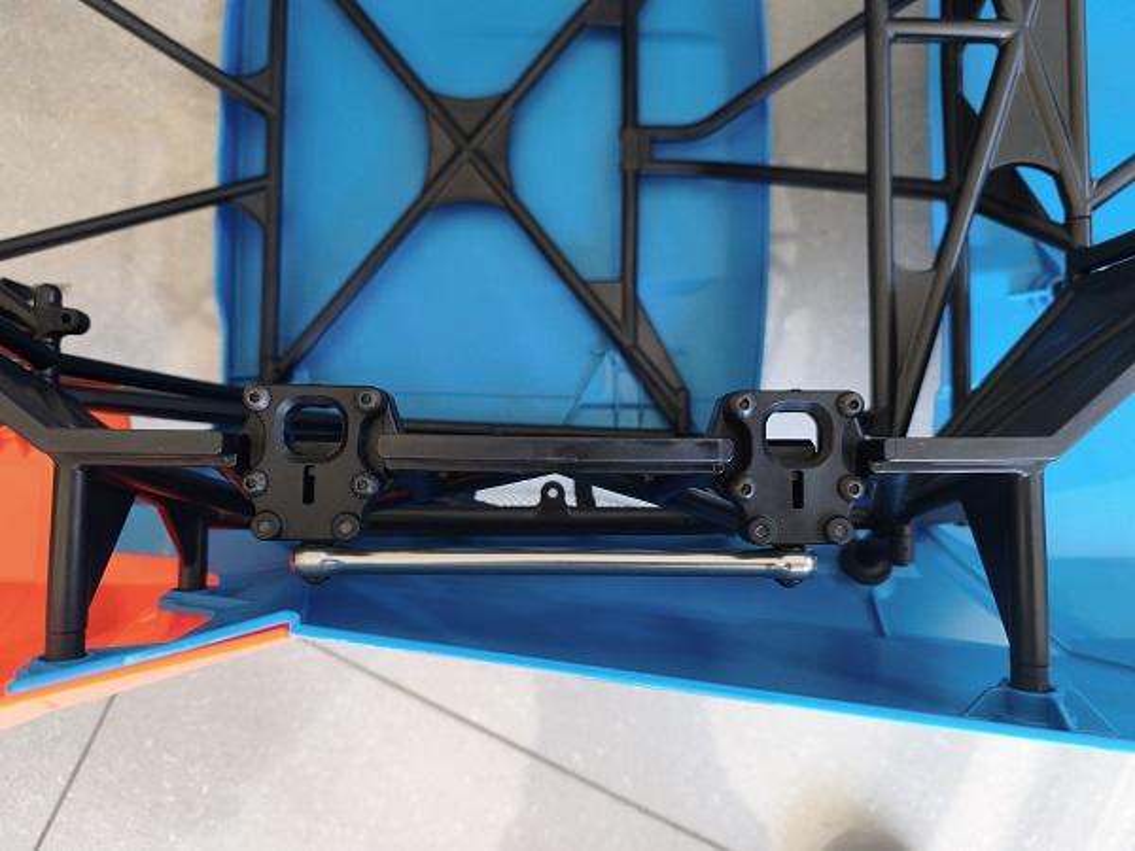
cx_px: 568
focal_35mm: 23
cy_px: 426
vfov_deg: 58.9
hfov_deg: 73.9
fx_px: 754
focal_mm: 6.45
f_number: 1.62
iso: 250
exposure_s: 1/50
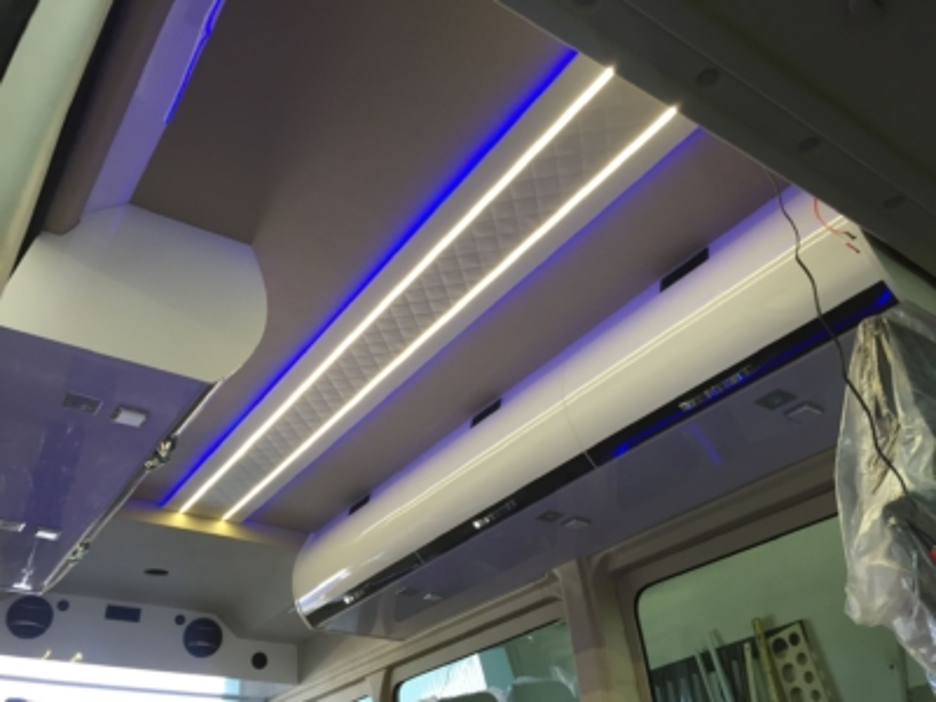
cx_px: 468
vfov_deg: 48.2
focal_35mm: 29
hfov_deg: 61.7
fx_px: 784
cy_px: 351
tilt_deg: +34.8
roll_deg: +1.1
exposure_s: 1/33
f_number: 2.2
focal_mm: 4.15
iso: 40
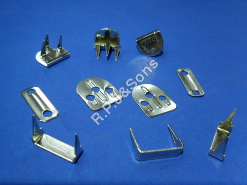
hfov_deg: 56.8
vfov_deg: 44.2
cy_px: 92
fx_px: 228
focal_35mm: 32
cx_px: 124
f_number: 3.7
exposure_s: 1/20
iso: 200
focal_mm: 5.7
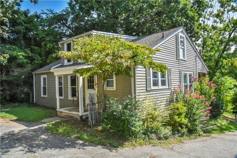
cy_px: 79
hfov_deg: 65.5
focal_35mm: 28
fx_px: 184
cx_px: 118
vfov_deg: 46.4
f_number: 20
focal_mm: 28
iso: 4000
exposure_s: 1/400
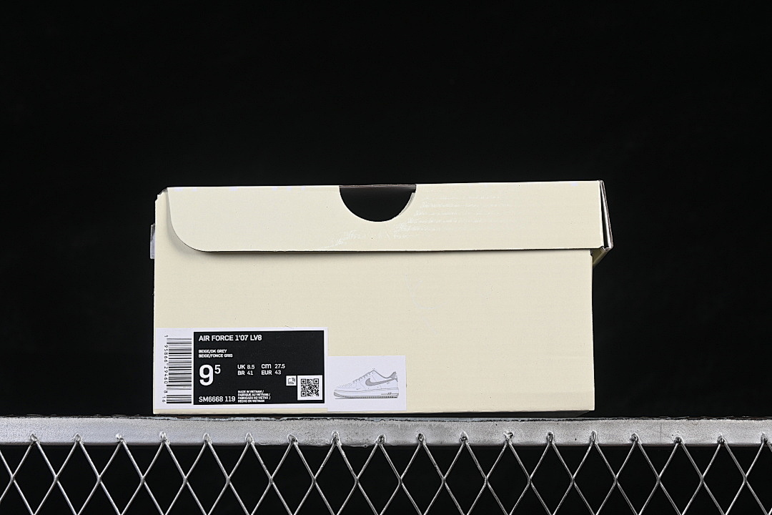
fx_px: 1608
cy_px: 258
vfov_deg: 18.2
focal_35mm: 75
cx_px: 386
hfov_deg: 27.0
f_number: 8
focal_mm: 50
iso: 160
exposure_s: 1/80
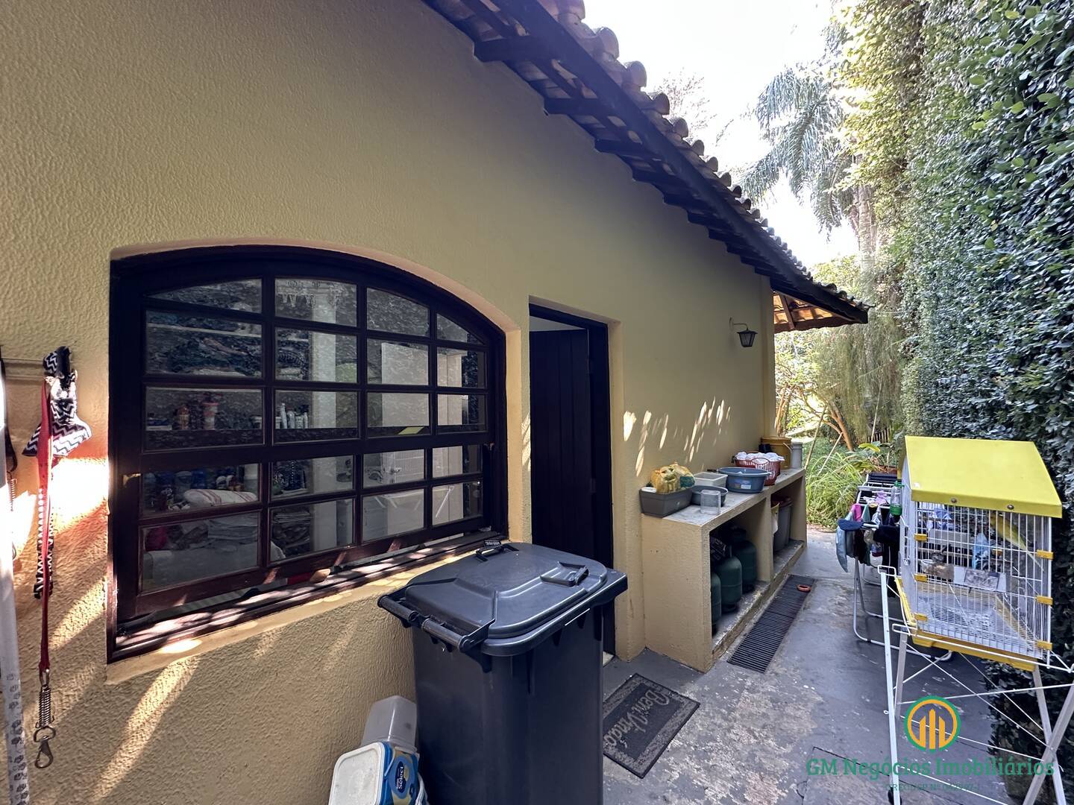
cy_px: 402
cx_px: 537
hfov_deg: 102.1
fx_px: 434
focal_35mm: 14
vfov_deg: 85.7
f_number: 2.2
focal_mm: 2.22
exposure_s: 1/69
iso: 320
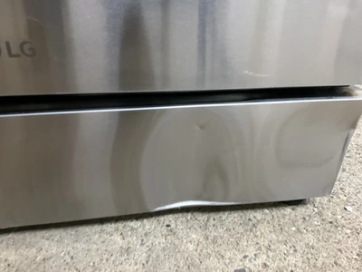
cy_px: 136
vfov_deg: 48.2
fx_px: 303
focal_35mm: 29
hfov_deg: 61.7
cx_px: 181
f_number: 1.8
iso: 320
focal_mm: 3
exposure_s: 1/30
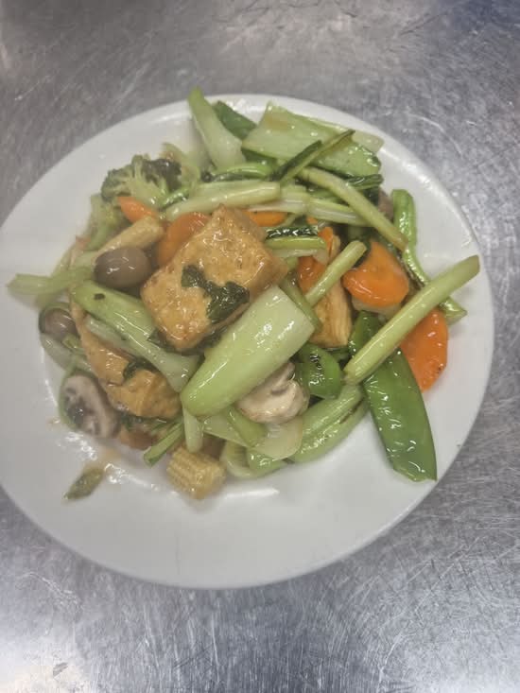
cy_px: 346
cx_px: 260
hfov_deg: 58.9
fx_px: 461
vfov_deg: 73.9
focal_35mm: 23
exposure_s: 1/100
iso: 100
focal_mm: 5.4
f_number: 1.8
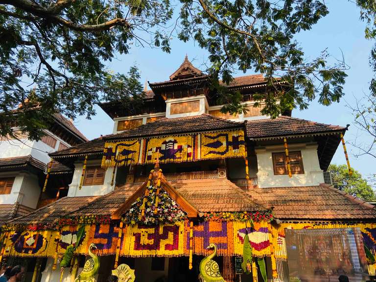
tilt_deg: +23.9
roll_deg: -2.2
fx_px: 282
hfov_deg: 67.3
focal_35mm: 26
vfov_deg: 53.1
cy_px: 141
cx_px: 188
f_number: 1.8
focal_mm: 4.25
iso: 32
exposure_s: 1/724
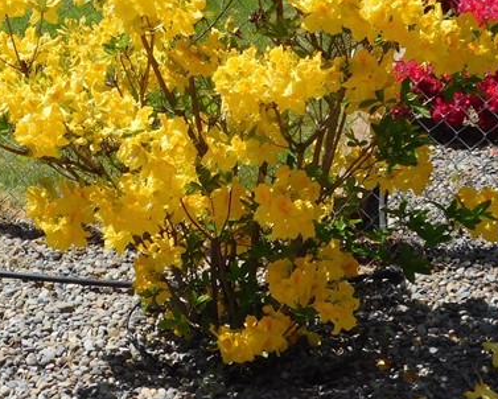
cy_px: 50
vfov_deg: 14.4
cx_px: 153
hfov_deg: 18.0
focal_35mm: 106
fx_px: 1563
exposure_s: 1/1250
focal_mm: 7.1
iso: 125
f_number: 3.6
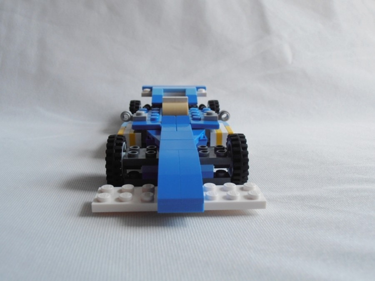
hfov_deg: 50.1
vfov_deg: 38.7
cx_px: 188
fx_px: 401
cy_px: 140
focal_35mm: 37
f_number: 3.9
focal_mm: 6.61
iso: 80
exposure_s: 1/200
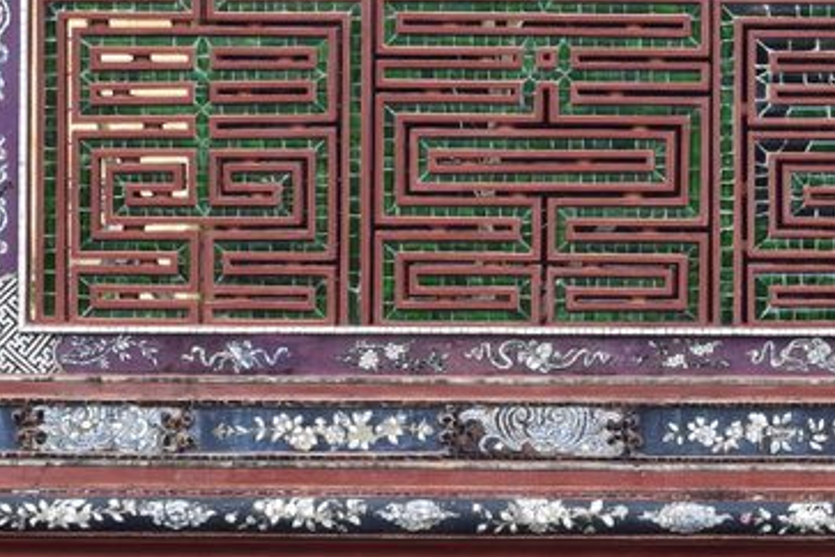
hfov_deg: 8.6
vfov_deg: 5.8
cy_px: 23
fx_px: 5520
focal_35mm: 238
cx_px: 600
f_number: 9
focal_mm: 48
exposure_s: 1/160
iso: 400
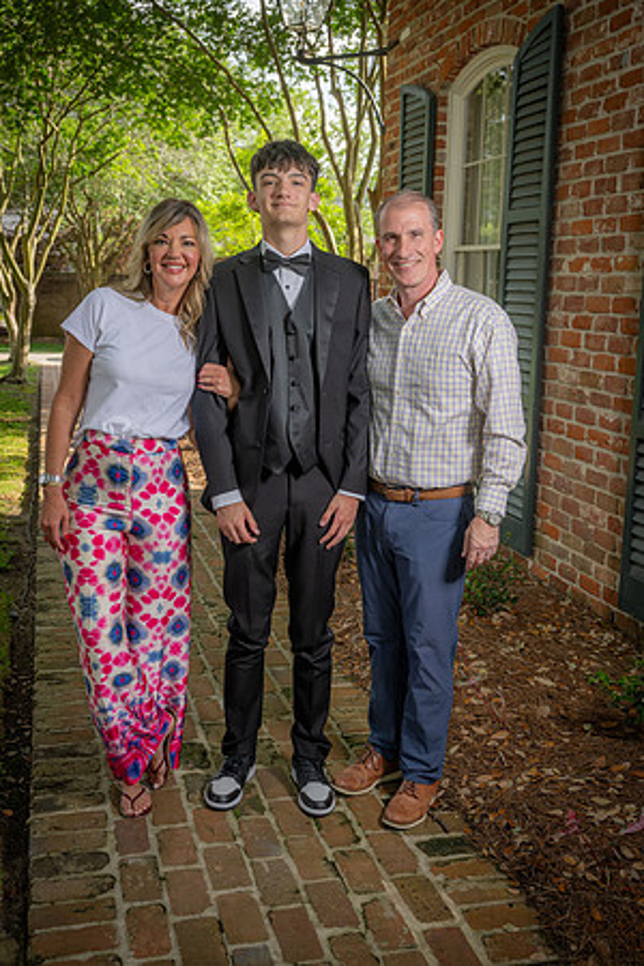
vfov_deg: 50.7
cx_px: 322
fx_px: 1020
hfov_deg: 35.1
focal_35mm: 38
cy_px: 483
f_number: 5.6
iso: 100
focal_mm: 38
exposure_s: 1/160
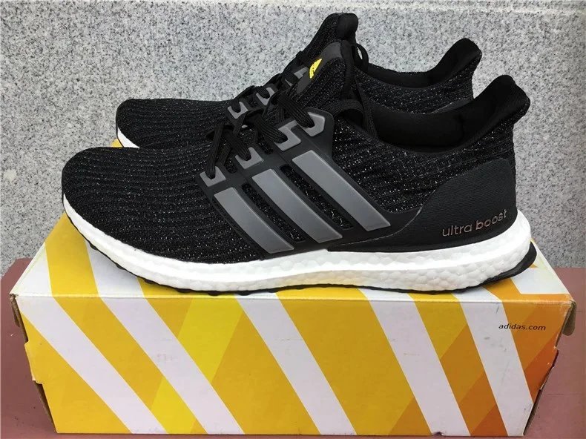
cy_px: 220
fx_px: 525
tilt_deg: -30.4
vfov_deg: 45.4
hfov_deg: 58.4
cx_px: 293
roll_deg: -1.5
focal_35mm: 31
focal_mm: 3.3
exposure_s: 1/123
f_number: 2.4
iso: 25
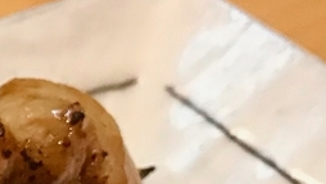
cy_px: 407
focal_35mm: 144
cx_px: -291
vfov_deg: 7.9
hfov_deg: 13.2
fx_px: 1245
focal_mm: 3.99
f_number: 1.8
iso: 50
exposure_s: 1/17
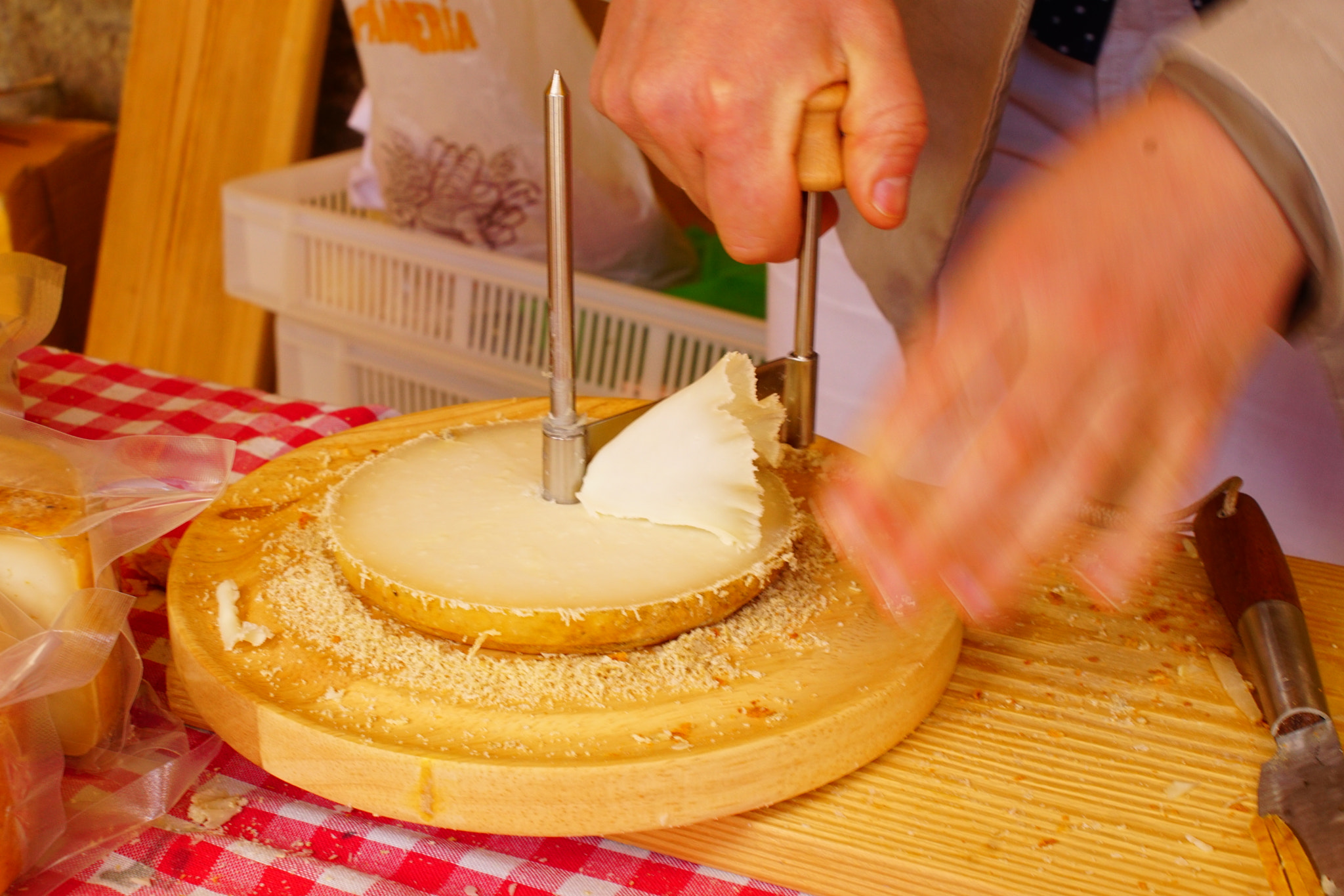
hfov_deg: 29.9
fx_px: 2520
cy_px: 448
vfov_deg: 20.2
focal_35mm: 68
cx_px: 672
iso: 320
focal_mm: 45
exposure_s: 1/25
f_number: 13
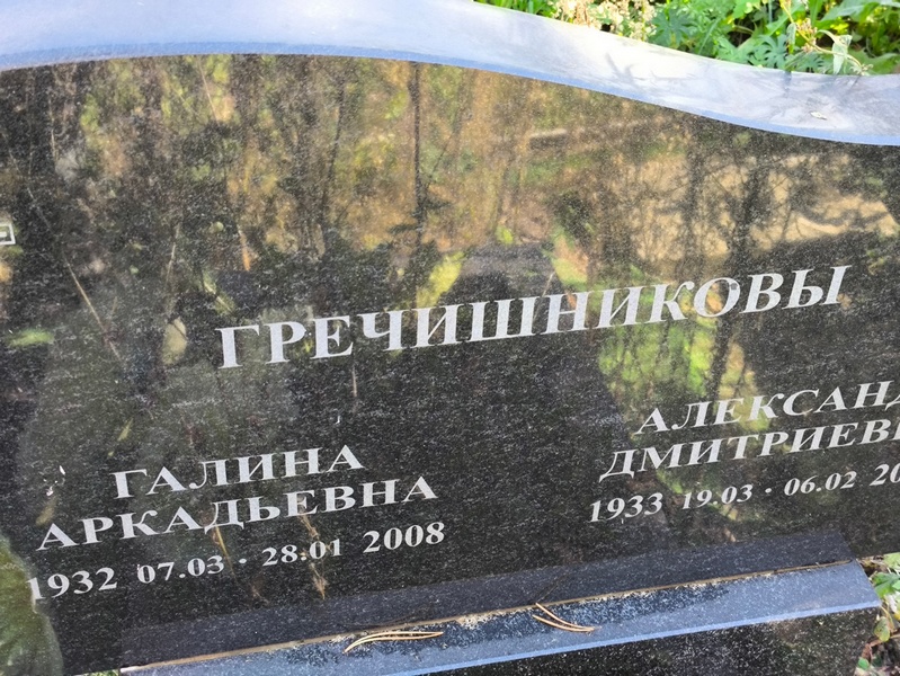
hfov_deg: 38.2
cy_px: 338
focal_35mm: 50
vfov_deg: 29.1
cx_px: 450
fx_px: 1301
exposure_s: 1/60
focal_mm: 4.71
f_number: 1.7
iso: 80
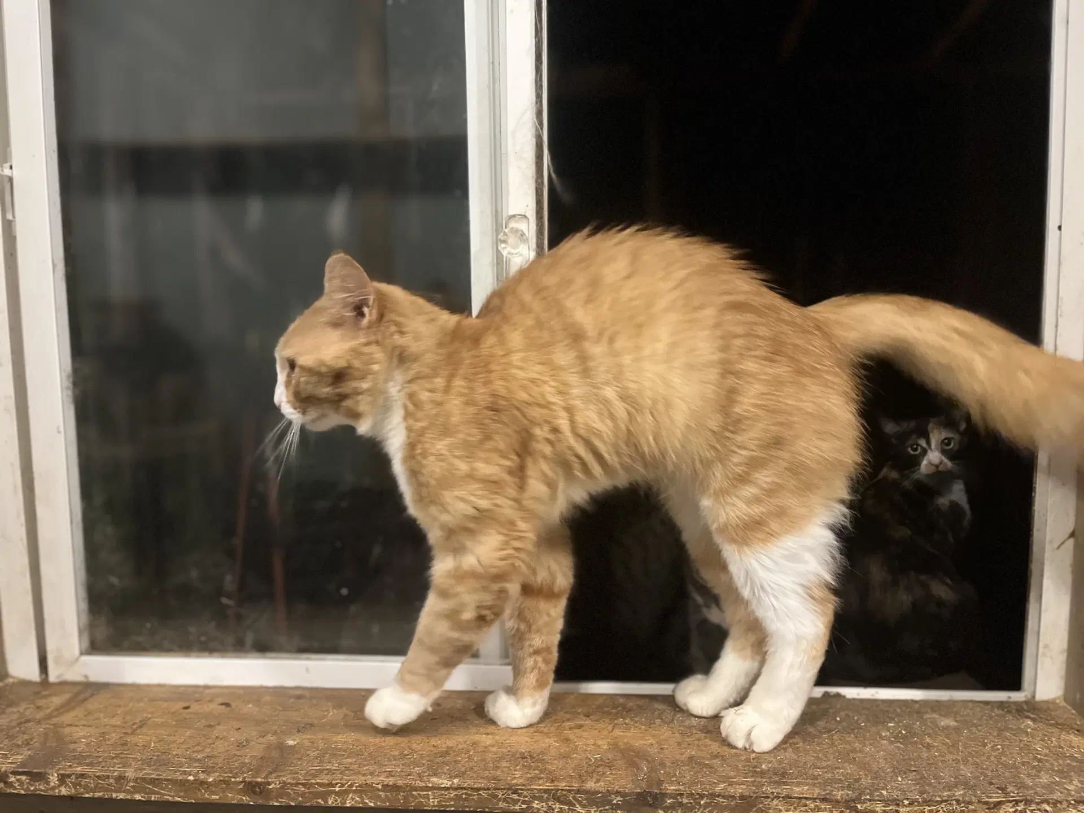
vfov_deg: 53.1
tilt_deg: -5.9
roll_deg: +0.3
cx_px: 542
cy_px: 406
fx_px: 814
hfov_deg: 67.3
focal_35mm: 26
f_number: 1.6
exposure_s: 1/30
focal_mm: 5.1
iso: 500
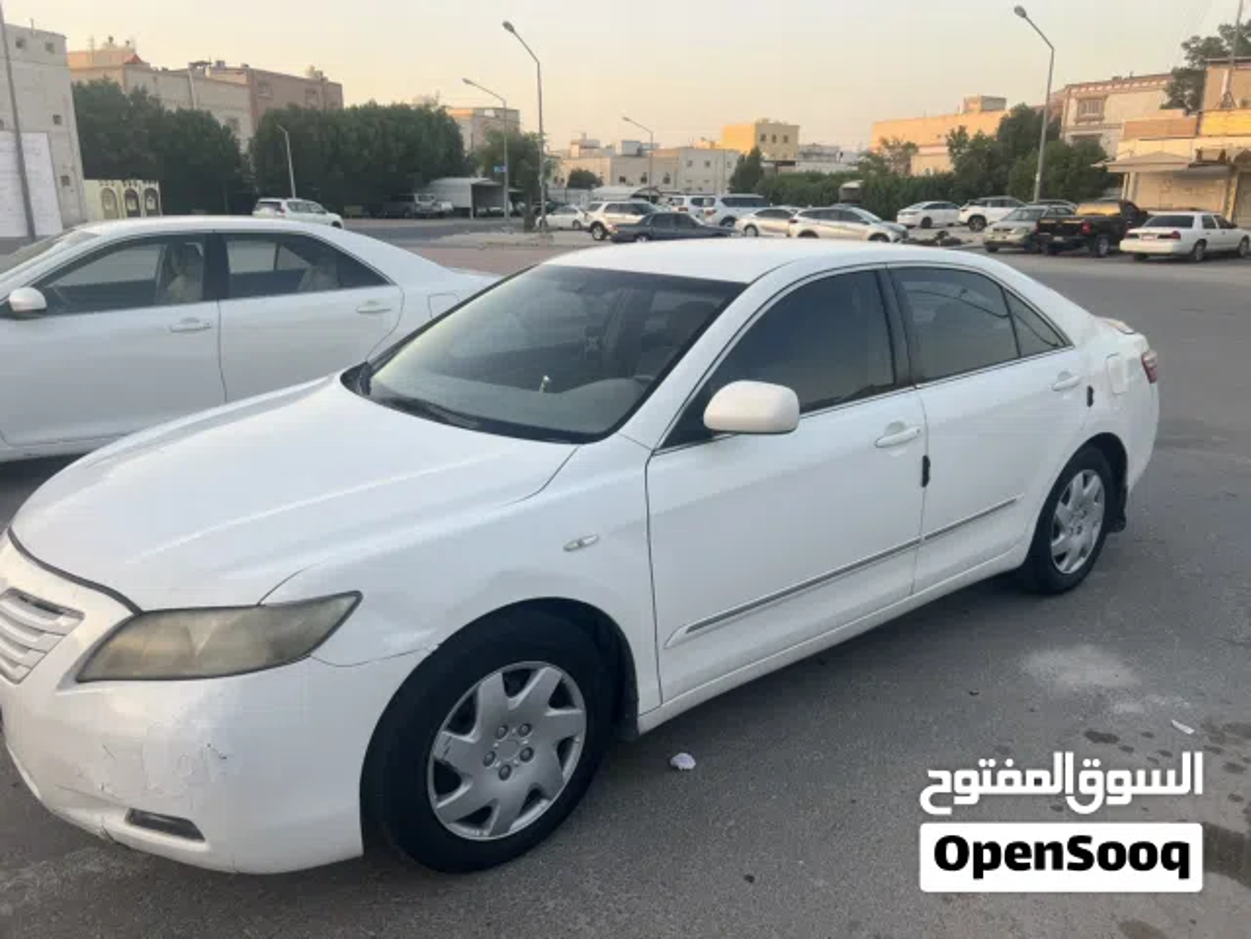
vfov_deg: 53.1
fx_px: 940
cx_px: 626
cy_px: 470
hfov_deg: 67.3
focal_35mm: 26
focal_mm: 5.7
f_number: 1.5
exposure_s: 1/303
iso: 50
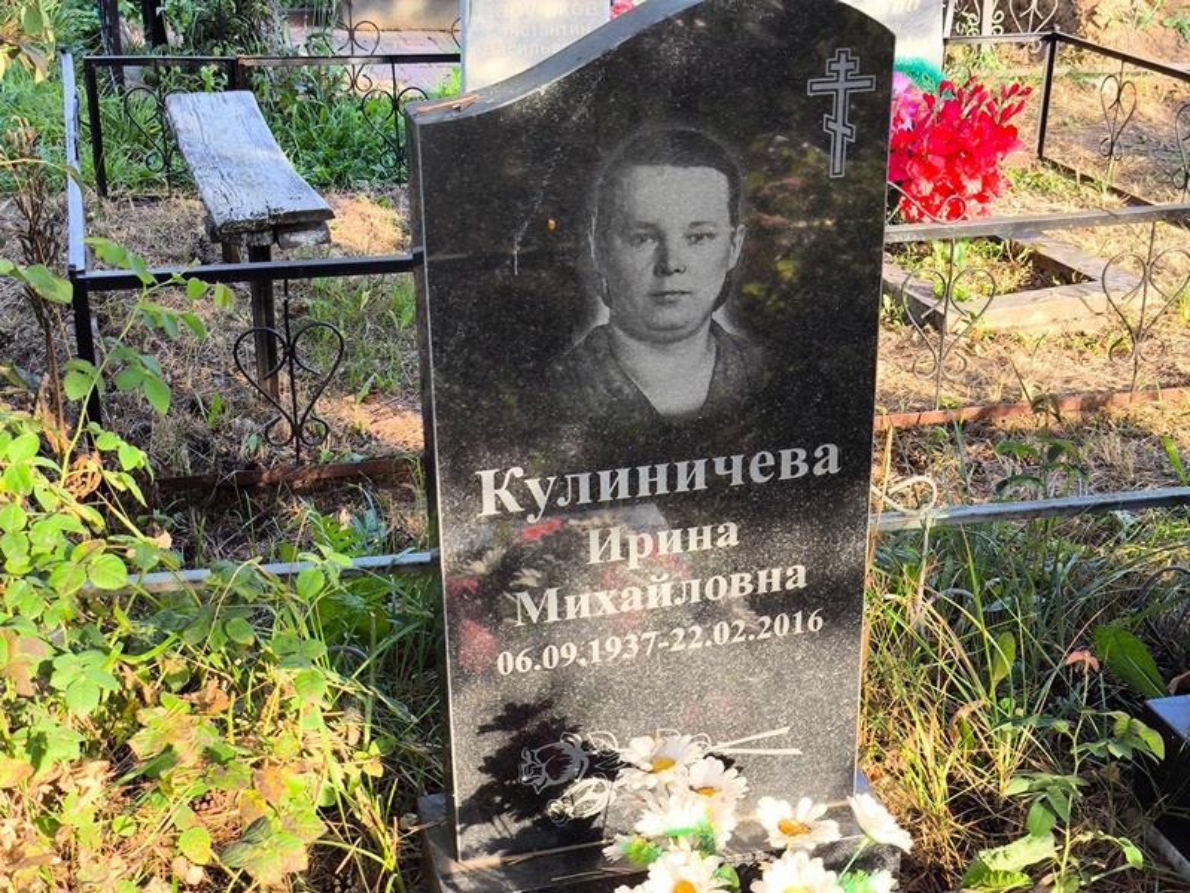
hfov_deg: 38.2
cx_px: 595
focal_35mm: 50
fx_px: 1720
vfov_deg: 29.1
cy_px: 446
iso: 50
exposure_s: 1/166
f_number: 1.7
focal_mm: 4.71
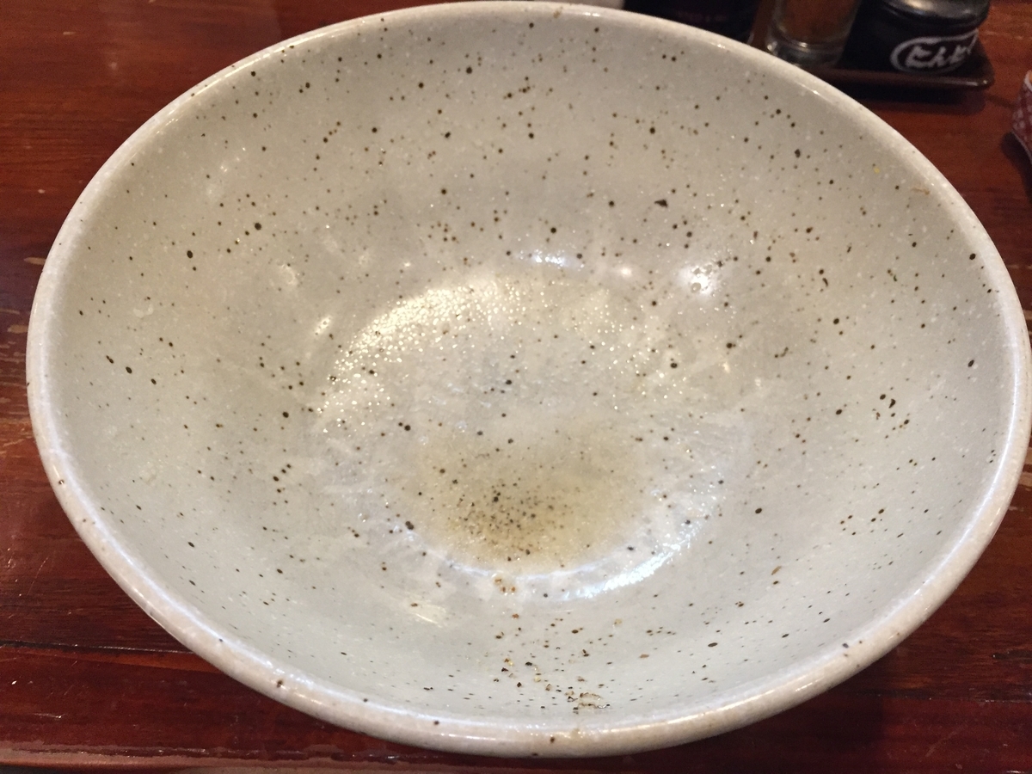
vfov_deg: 48.2
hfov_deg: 61.7
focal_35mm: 29
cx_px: 516
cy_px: 387
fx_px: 865
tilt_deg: -50.7
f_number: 2.2
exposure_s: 1/33
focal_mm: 4.15
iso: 200
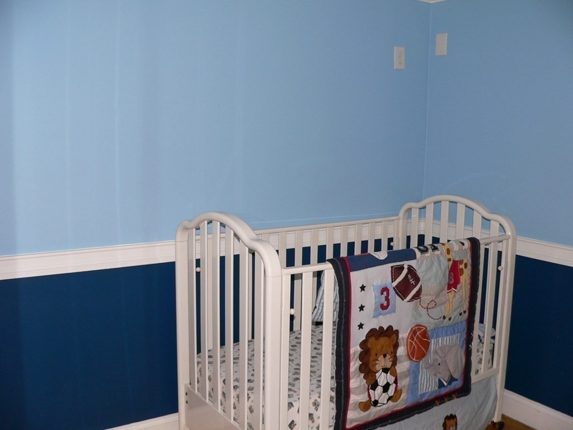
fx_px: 596
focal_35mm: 36
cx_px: 286
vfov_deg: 39.7
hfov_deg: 51.4
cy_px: 215
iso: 100
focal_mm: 6
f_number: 2.8
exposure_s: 1/60
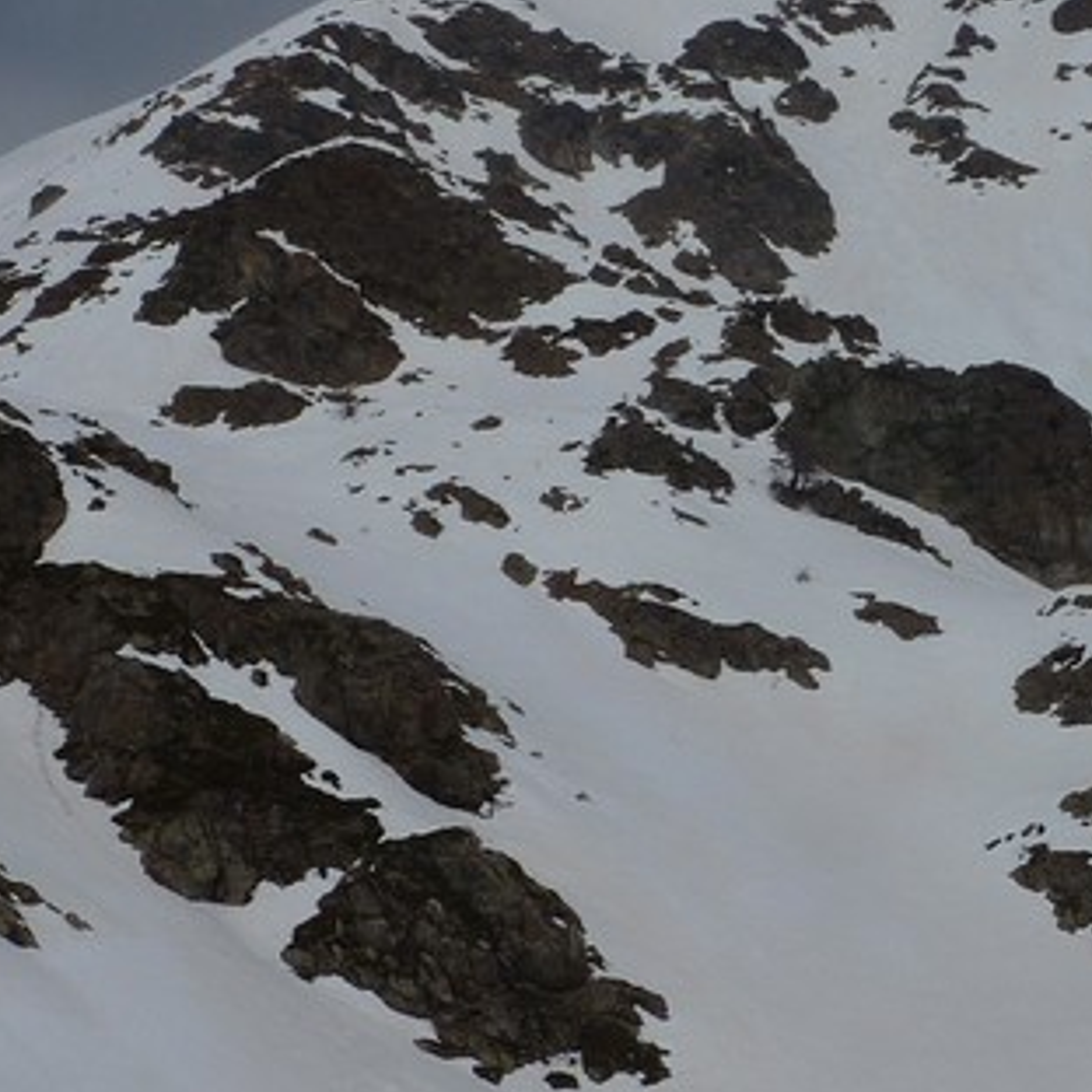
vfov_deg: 17.0
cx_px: 830
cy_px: 341
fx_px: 3640
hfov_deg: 17.0
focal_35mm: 102
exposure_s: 1/2000
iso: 80
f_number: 6.3
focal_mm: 6.5
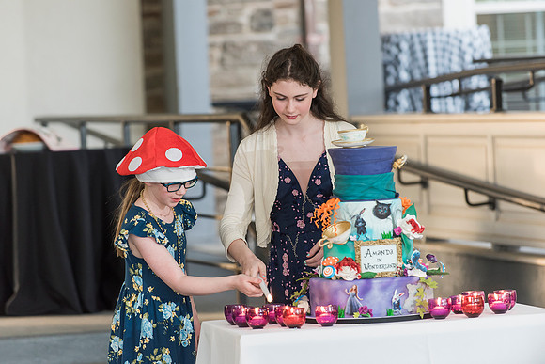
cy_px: 174
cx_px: 261
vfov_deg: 6.6
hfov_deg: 9.9
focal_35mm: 209
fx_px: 3158
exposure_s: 1/160
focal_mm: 200
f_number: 4
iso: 1000
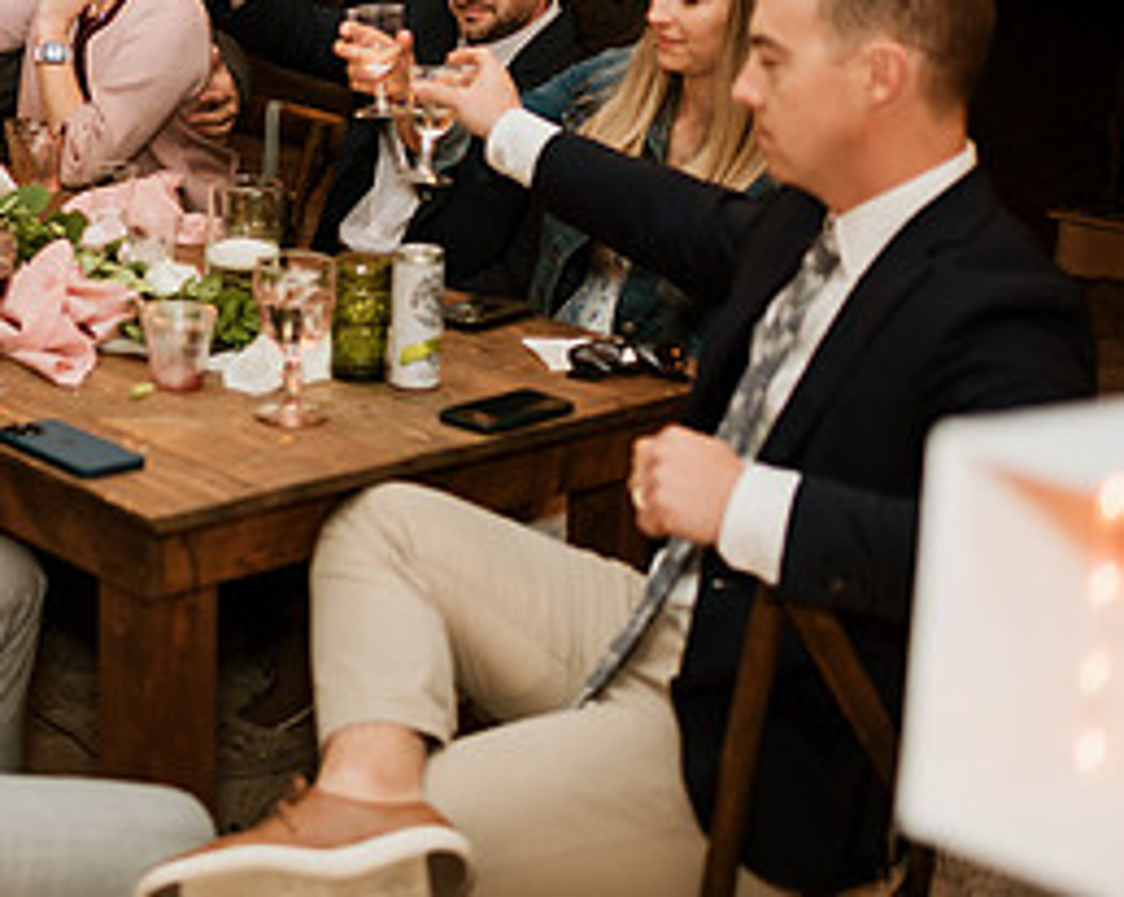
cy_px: 172
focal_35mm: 74
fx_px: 2460
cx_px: 148
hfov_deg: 25.1
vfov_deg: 20.4
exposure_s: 1/160
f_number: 2
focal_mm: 35
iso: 500
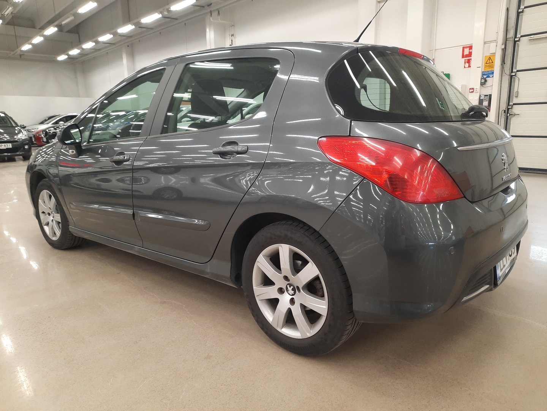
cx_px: 274
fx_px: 395
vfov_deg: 54.9
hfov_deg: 69.4
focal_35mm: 25
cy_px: 206
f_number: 2
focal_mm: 4.6
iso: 200
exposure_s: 1/50
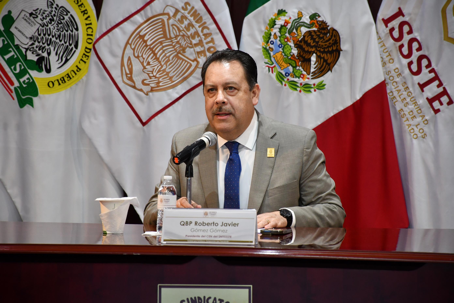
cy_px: 152
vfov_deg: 6.5
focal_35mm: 210
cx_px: 227
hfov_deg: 9.8
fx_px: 2648
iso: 1250
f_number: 5.6
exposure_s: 1/100
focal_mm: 140
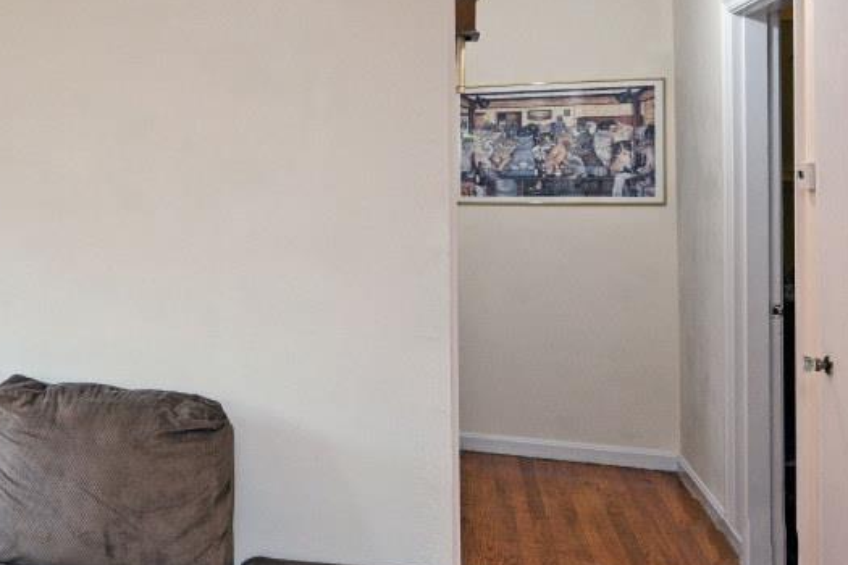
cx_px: -81
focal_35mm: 40
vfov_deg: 33.0
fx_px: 942
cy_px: 178
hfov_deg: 39.7
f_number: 4
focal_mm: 14
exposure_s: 1/60
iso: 1000
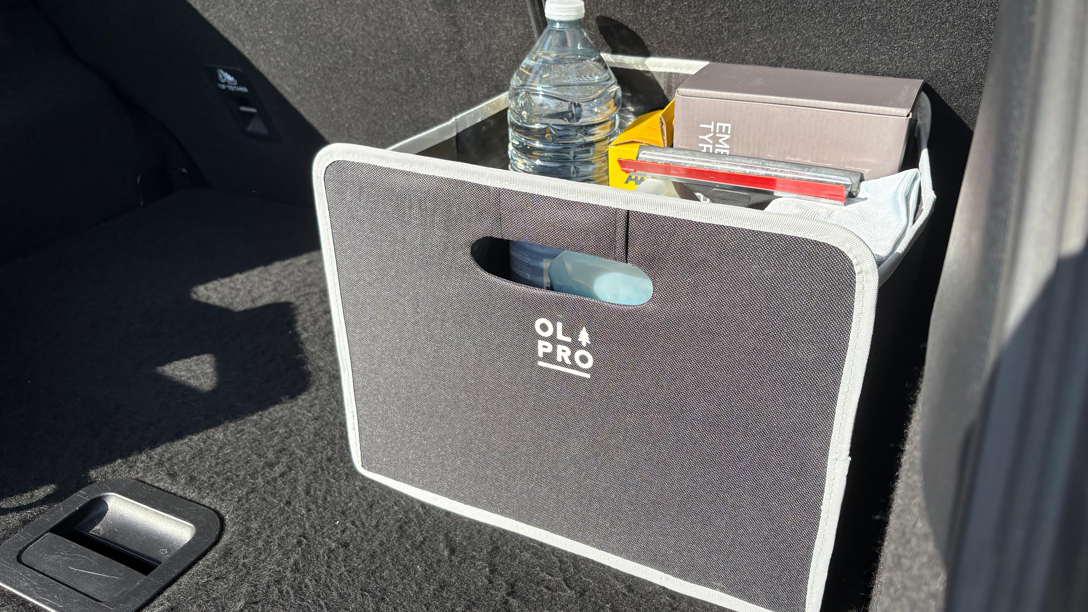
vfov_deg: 40.1
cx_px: 545
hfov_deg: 66.1
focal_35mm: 29
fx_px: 837
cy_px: 277
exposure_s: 1/1420
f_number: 1.6
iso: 64
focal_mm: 5.96
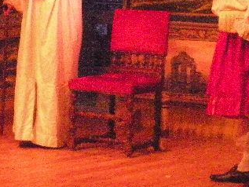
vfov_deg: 8.8
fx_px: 1216
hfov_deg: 11.6
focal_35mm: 169
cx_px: 49
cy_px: 16
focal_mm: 11.9
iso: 2000
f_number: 8
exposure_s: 1/30
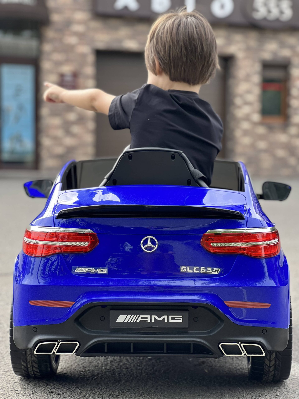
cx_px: 150
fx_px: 887
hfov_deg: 19.1
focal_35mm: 77
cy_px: 200
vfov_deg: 25.3
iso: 40
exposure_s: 1/121
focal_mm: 9
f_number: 2.8
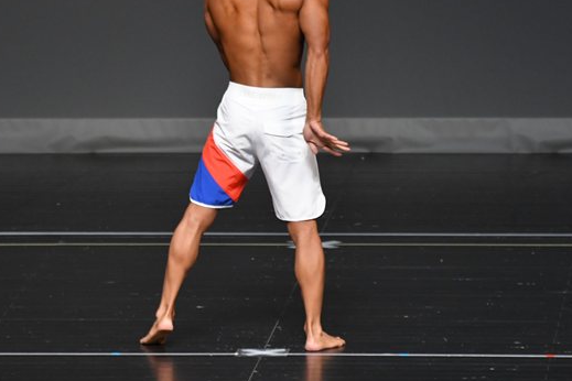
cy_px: 116
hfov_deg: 4.0
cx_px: 271
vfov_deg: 2.7
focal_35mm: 515
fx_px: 8182
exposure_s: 1/400
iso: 2000
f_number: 5.6
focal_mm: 230
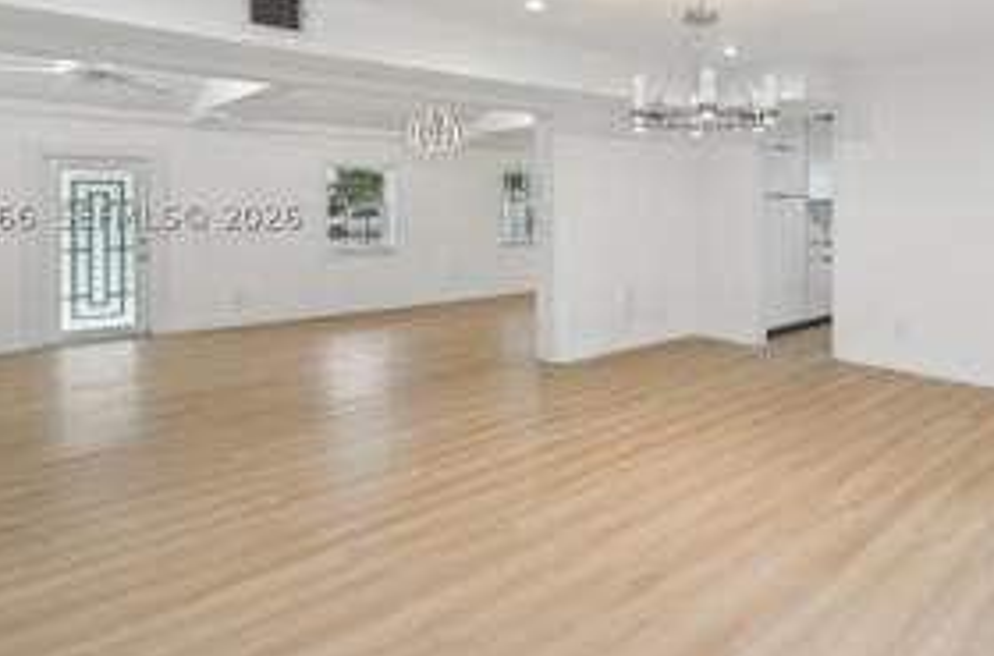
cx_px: 696
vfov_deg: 51.7
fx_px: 661
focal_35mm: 24
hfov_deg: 70.8
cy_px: 213
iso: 180
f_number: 8
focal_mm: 14
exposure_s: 1/13
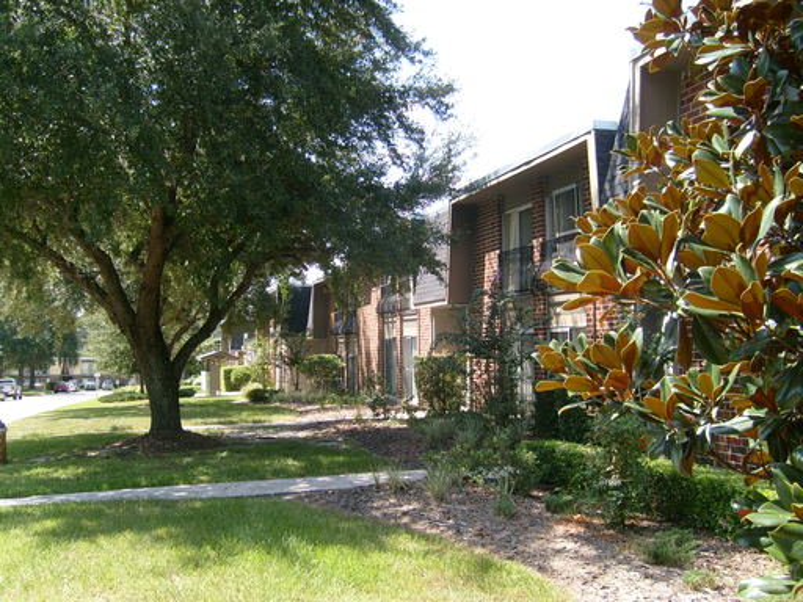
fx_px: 812
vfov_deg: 40.7
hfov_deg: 52.6
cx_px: 402
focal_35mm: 35
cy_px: 301
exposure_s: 1/350
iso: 80
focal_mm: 5.8
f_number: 2.8
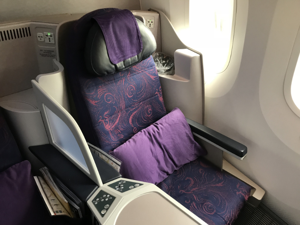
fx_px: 243
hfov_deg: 63.4
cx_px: 150
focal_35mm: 28
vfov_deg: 49.7
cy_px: 112
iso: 40
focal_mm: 4
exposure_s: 1/19
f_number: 1.8
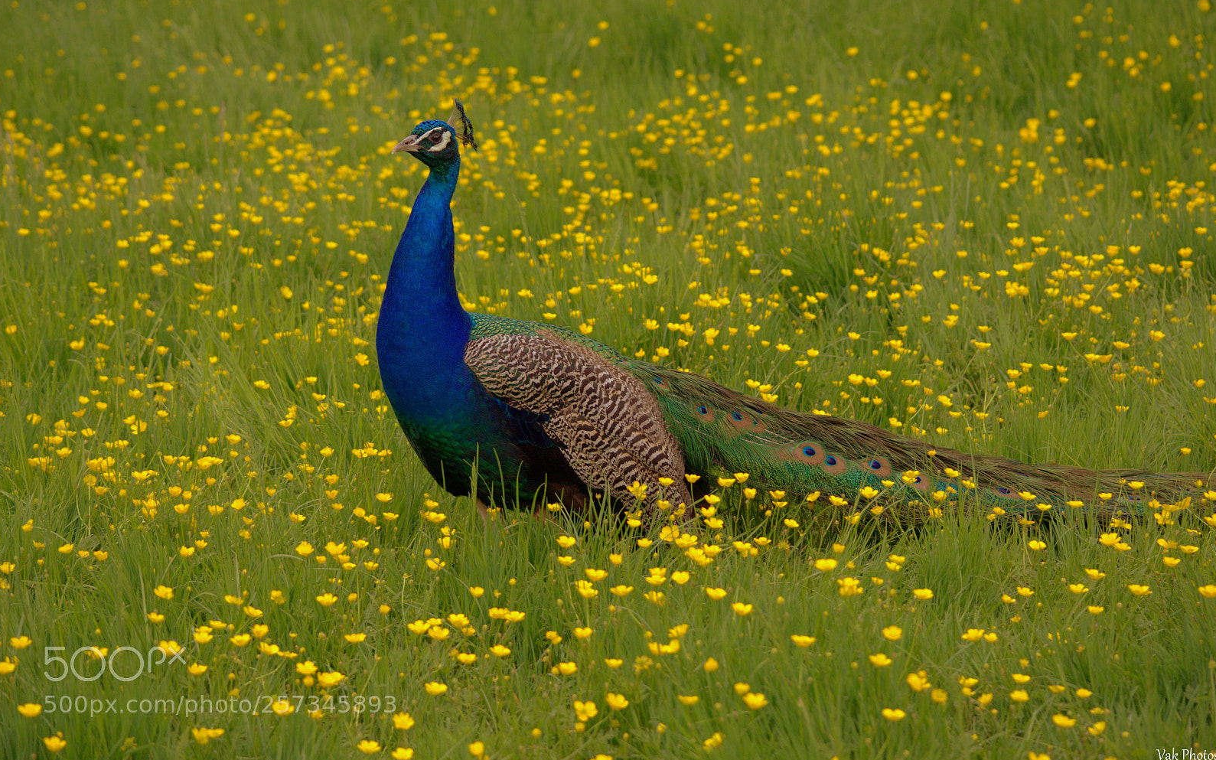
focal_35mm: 123
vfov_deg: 10.7
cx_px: 608
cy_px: 358
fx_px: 4076
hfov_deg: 17.0
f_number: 4.5
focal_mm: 80
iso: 100
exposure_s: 1/200
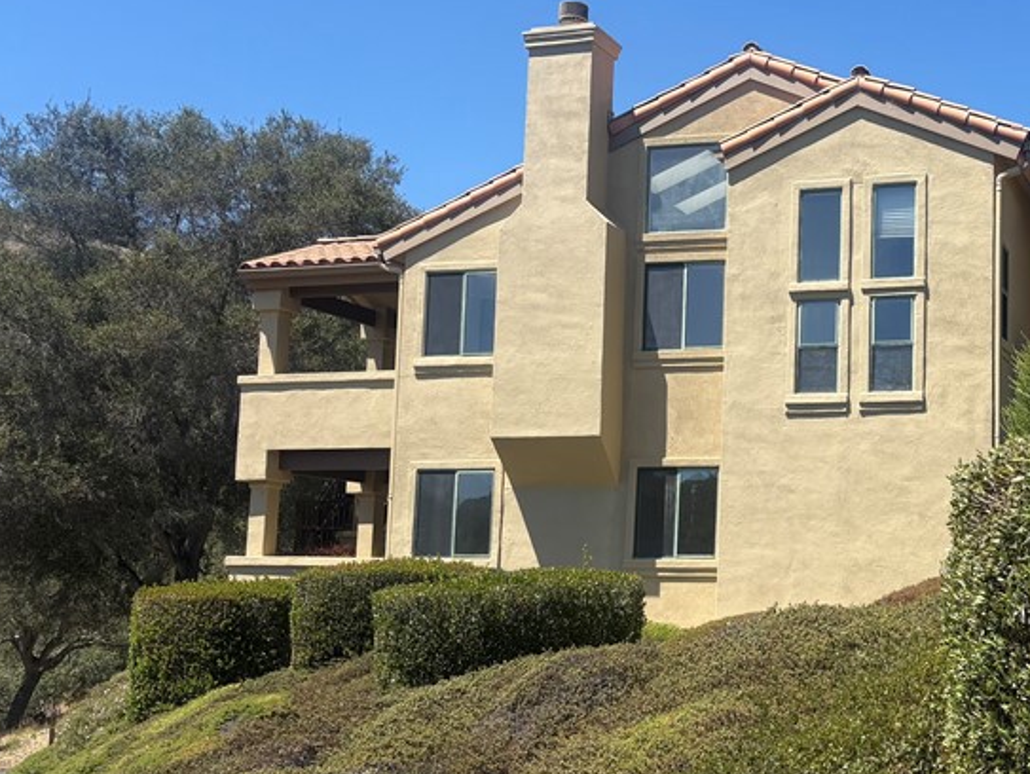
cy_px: 400
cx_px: 880
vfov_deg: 29.7
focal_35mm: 49
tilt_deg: +7.8
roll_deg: -0.8
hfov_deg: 37.0
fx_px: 1459
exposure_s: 1/2141
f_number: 1.6
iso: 50
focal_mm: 5.96
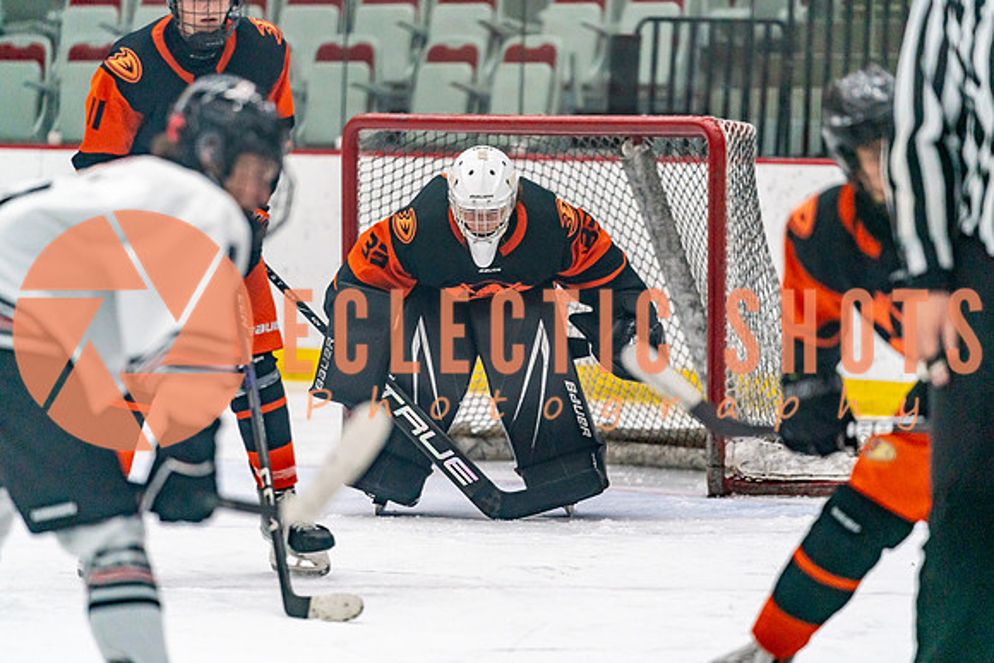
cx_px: 518
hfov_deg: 9.6
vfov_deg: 6.4
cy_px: 330
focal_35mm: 215
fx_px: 5937
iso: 3200
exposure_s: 1/1250
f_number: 2.8
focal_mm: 200
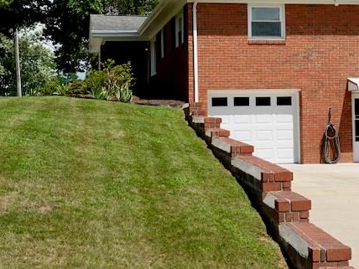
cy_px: 86
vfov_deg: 21.2
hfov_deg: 28.0
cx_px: 238
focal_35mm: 69
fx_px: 716
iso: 100
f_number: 4
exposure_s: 1/1000
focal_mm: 8.87
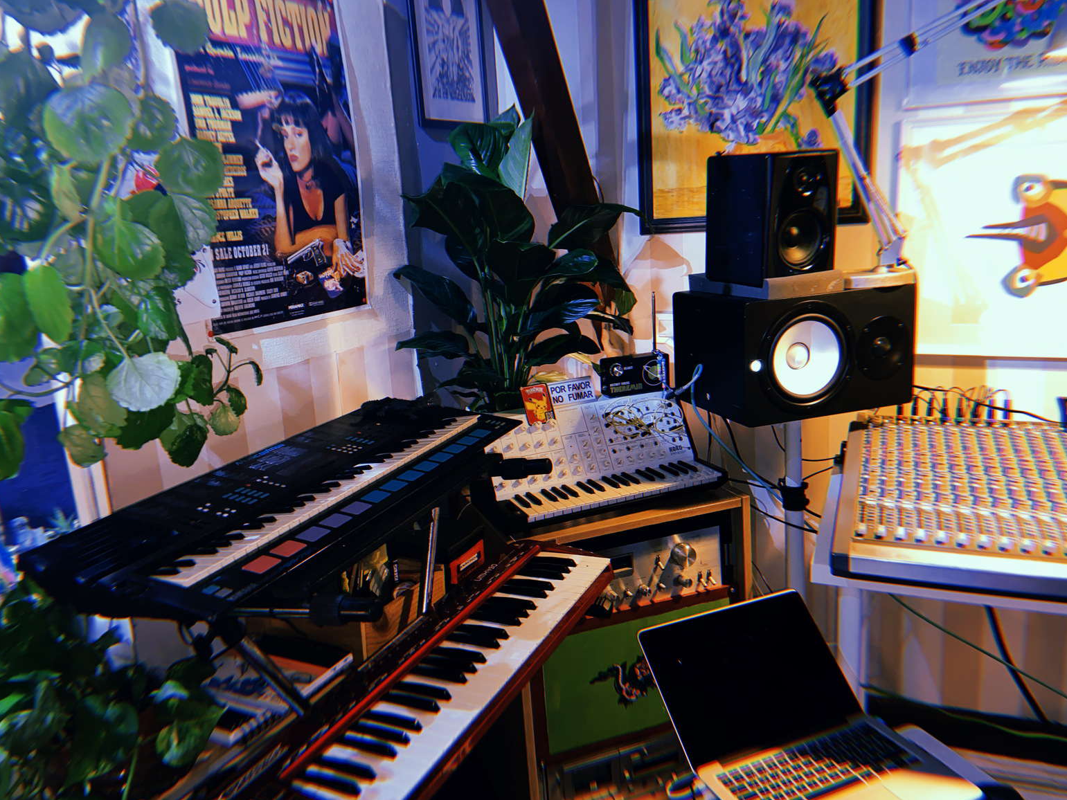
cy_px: 392
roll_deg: +3.4
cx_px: 527
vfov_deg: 51.4
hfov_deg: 65.3
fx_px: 832
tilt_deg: -13.8
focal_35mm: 27
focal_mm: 4.25
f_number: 1.8
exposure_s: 1/5
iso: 100
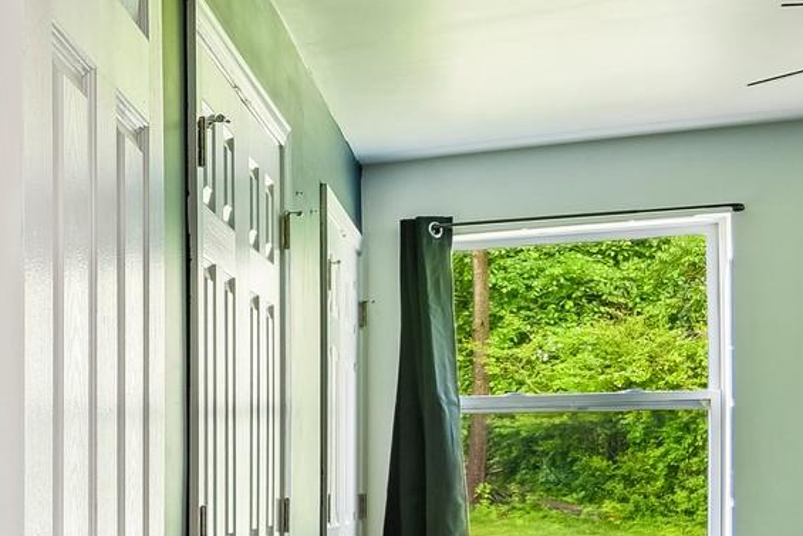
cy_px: 467
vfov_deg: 22.9
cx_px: -628
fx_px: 1294
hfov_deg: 22.0
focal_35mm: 58
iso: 400
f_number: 8
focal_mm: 16
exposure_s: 1/10
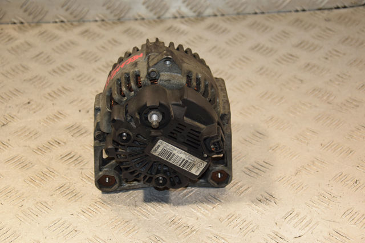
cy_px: 122
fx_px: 882
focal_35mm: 87
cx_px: 182
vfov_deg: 15.7
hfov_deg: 23.4
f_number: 5.6
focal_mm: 58
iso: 800
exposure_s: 1/200
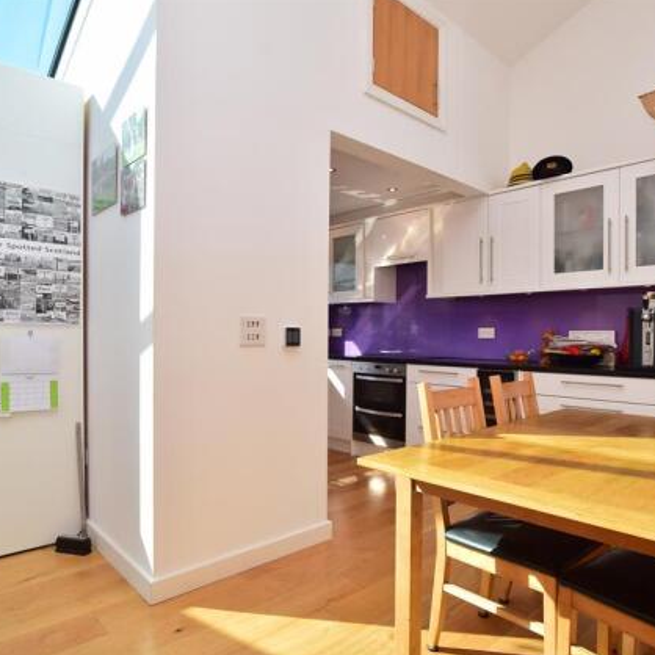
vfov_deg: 74.8
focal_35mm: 20
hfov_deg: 74.8
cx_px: 315
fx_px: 428
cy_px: 335
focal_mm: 10
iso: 200
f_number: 8
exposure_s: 1/200
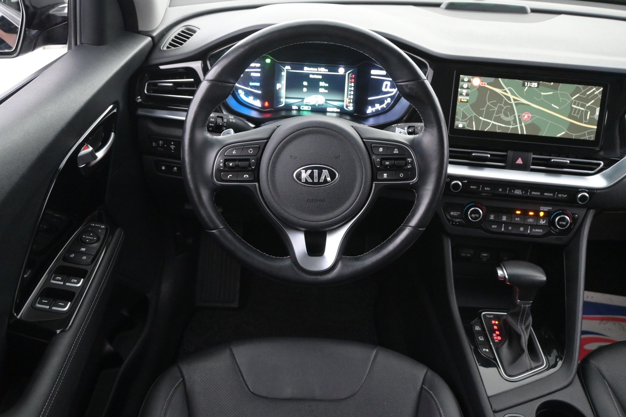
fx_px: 548
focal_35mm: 32
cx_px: 313
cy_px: 208
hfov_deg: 59.5
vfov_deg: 41.7
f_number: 4
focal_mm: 21
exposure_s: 1/30
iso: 4500
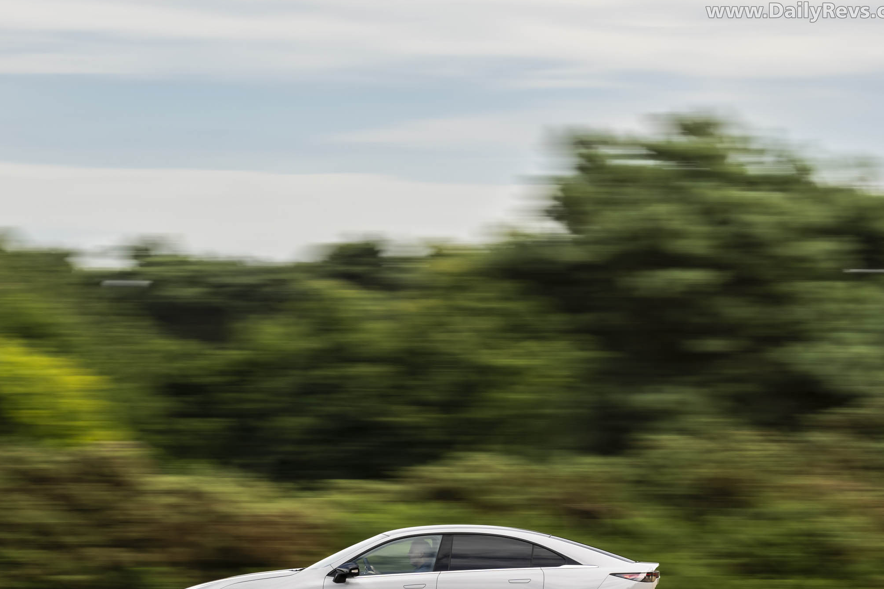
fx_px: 6580
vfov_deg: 5.1
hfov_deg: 7.7
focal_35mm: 268
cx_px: 166
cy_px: 496
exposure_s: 1/40
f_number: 11
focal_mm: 154
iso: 50
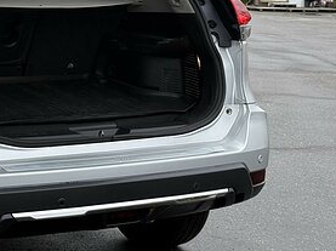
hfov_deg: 20.3
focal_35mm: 95
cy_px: 15
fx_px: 921
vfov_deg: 15.3
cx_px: 33
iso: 80
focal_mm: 6.76
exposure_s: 1/1116
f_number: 1.78
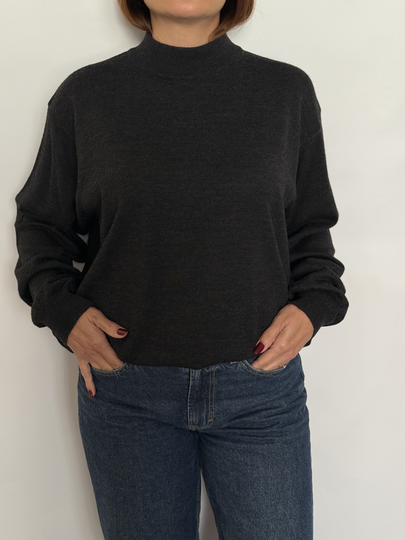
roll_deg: +0.1
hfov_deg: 30.3
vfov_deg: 39.7
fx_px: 749
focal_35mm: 48
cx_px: 202
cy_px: 270
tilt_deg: -15.9
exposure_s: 1/60
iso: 100
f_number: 1.78
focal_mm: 6.76
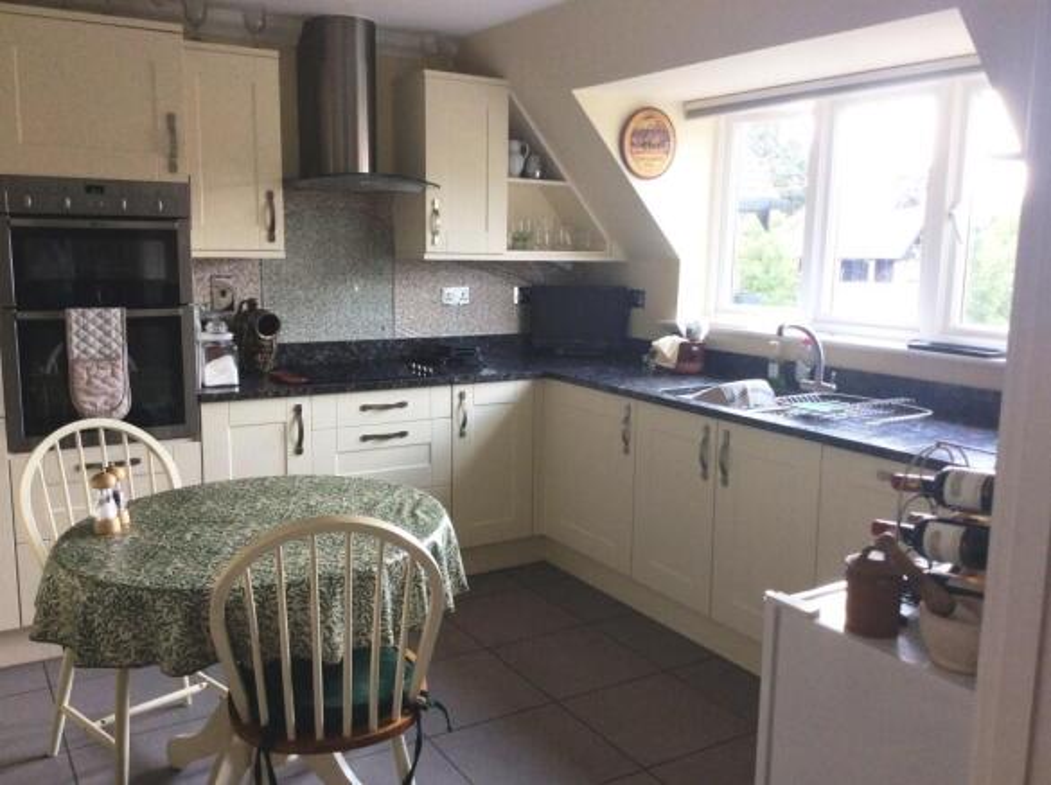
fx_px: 970
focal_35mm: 32
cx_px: 526
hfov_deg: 56.9
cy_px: 392
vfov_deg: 44.1
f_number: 2.4
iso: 40
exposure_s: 1/60
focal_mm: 3.3
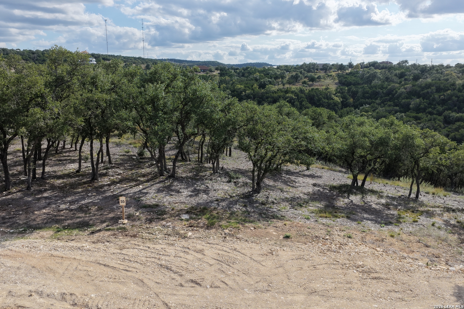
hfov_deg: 65.5
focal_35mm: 28
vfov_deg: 46.4
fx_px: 361
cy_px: 154
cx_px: 232
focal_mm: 14.45
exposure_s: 1/3200
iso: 400
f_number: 2.8
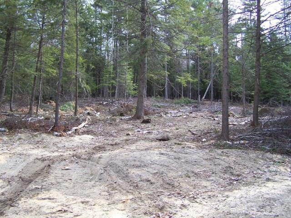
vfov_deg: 37.7
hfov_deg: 49.0
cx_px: 146
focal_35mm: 38
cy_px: 109
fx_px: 319
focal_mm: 6.3
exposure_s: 1/160
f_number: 2.8
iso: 64
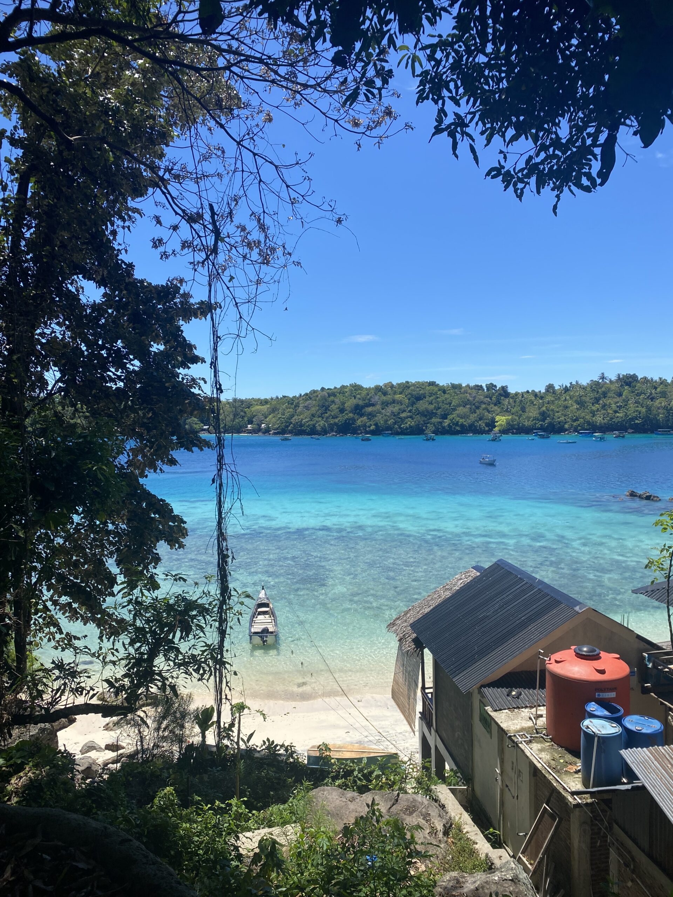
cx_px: 336
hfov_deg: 53.1
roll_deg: +1.3
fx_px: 674
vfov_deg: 67.3
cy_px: 448
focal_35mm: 26
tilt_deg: -2.5
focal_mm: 4.25
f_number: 1.8
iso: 32
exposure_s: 1/2625
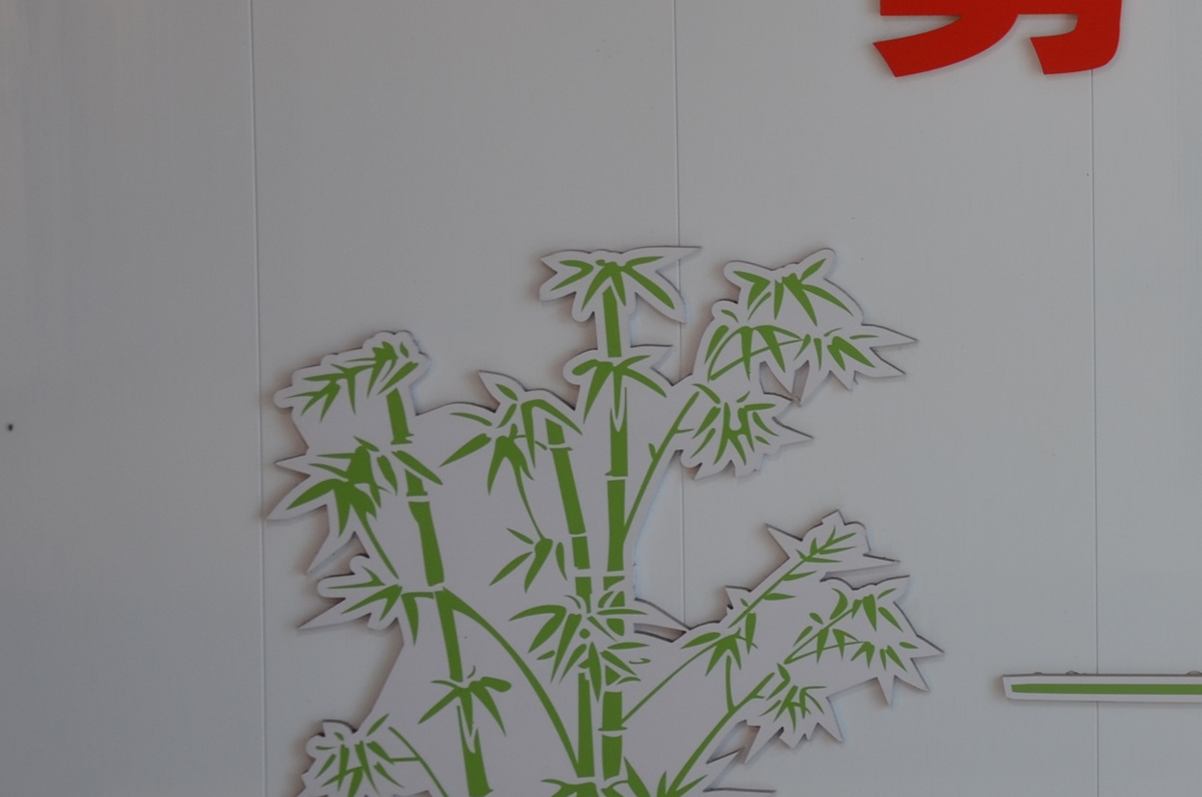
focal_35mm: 126
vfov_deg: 10.8
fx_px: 4206
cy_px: 162
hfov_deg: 15.8
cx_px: 1368
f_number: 4.5
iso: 180
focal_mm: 35
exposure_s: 1/30
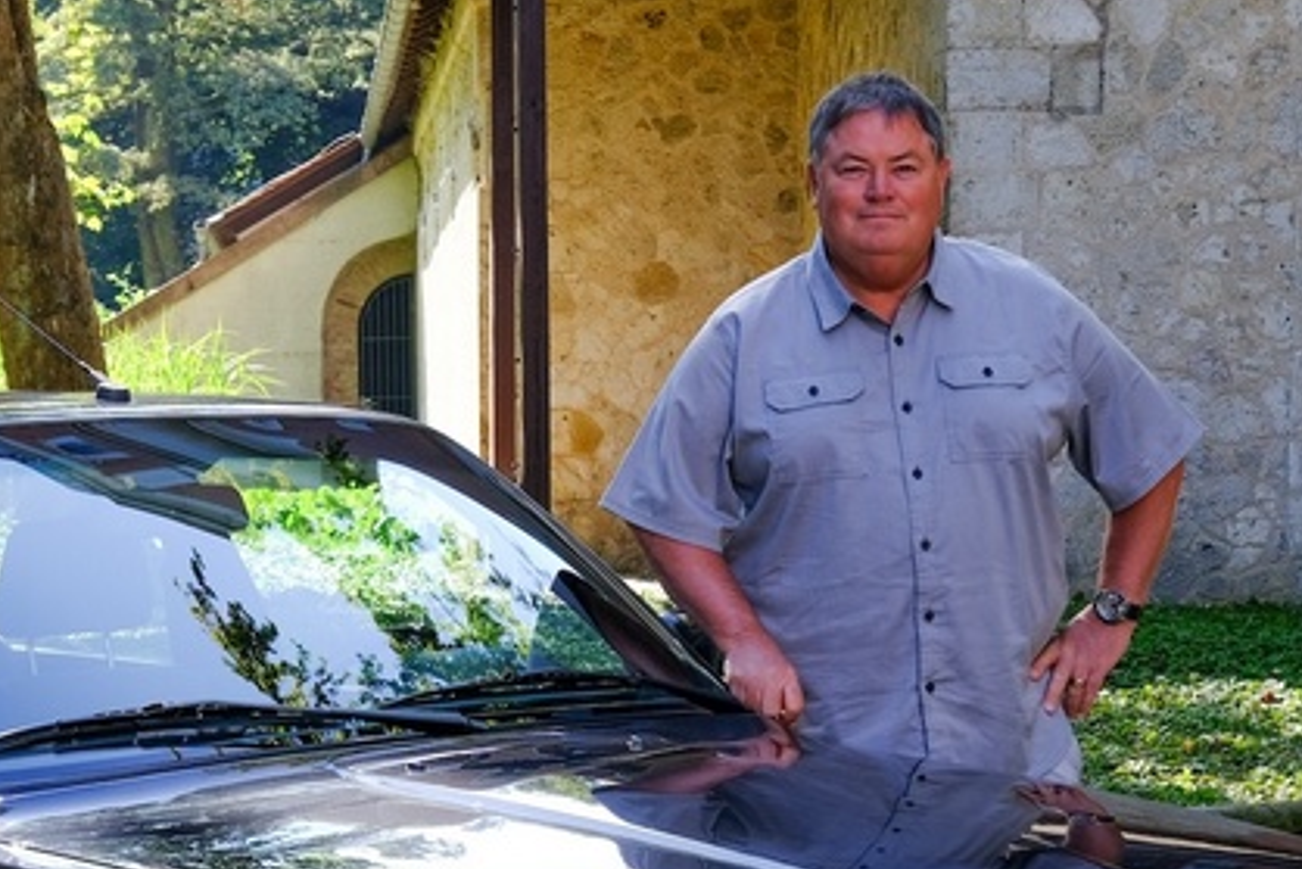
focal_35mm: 98
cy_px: 718
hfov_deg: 20.7
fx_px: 3545
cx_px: 449
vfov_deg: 13.9
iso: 160
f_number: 5.6
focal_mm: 27.5
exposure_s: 1/120
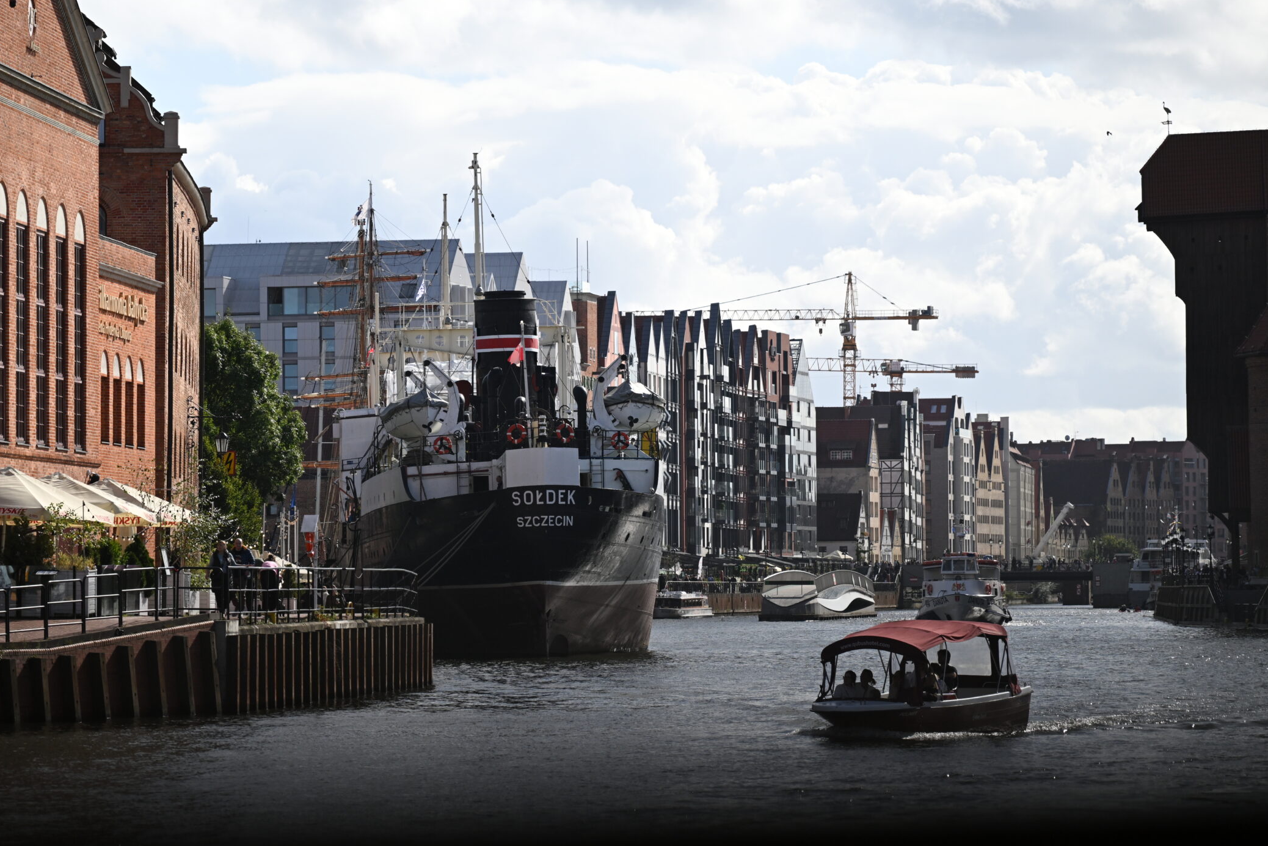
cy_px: 363
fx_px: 5212
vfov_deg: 9.3
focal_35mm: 148
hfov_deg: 13.9
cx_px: 493
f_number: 4
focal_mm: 120
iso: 400
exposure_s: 1/4000
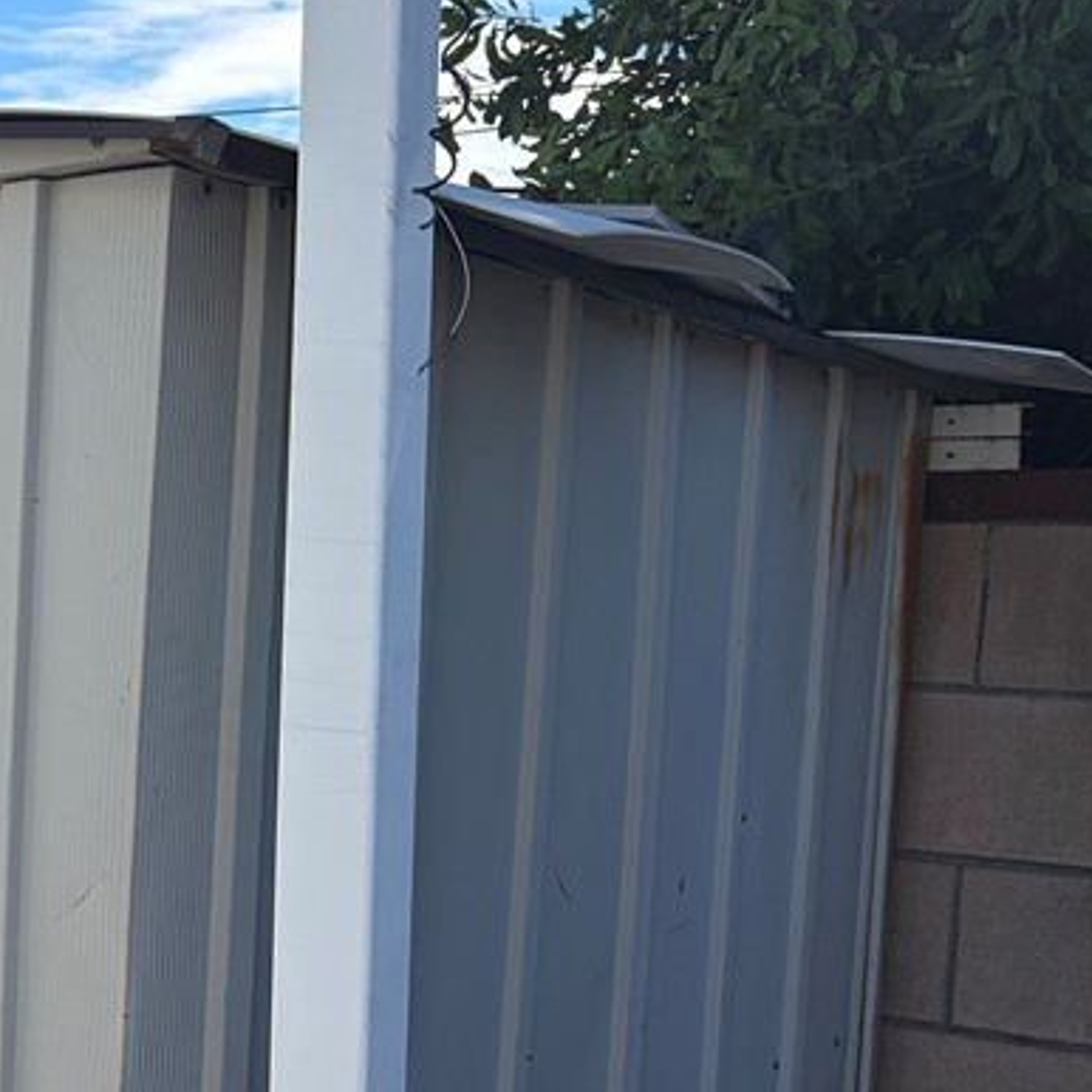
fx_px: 2177
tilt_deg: -3.1
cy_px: 753
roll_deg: -2.4
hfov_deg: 24.7
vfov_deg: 27.9
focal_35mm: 61
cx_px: -300
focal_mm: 5.96
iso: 50
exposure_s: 1/2283
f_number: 1.6
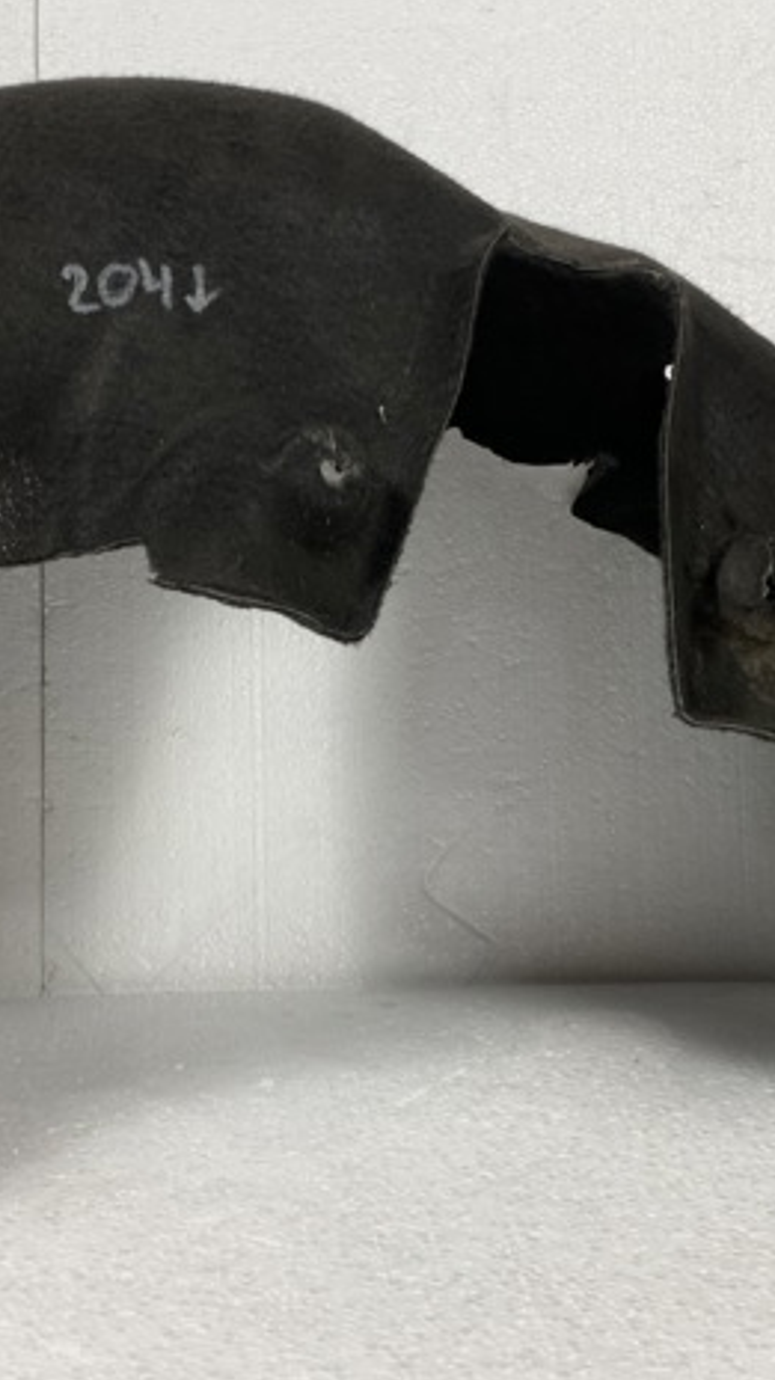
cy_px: 694
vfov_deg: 51.6
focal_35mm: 39
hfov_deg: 30.1
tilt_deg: -5.6
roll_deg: -0.1
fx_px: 1427
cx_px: 235
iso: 64
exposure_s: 1/100
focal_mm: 4.25
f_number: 1.8
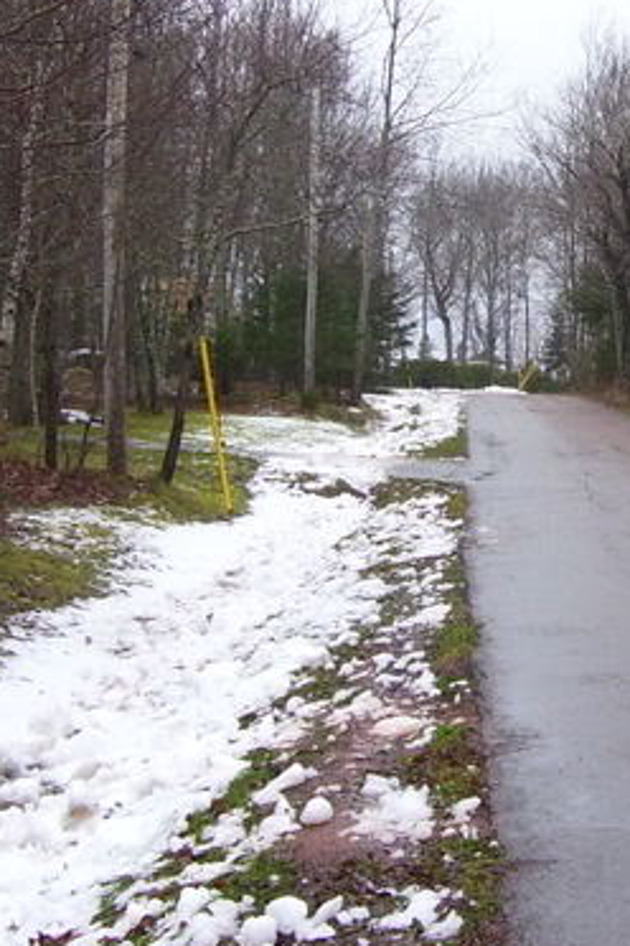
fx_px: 1995
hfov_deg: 17.6
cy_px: 259
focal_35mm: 76
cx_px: 600
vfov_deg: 26.4
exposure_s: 1/125
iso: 80
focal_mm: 5.6
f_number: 2.7
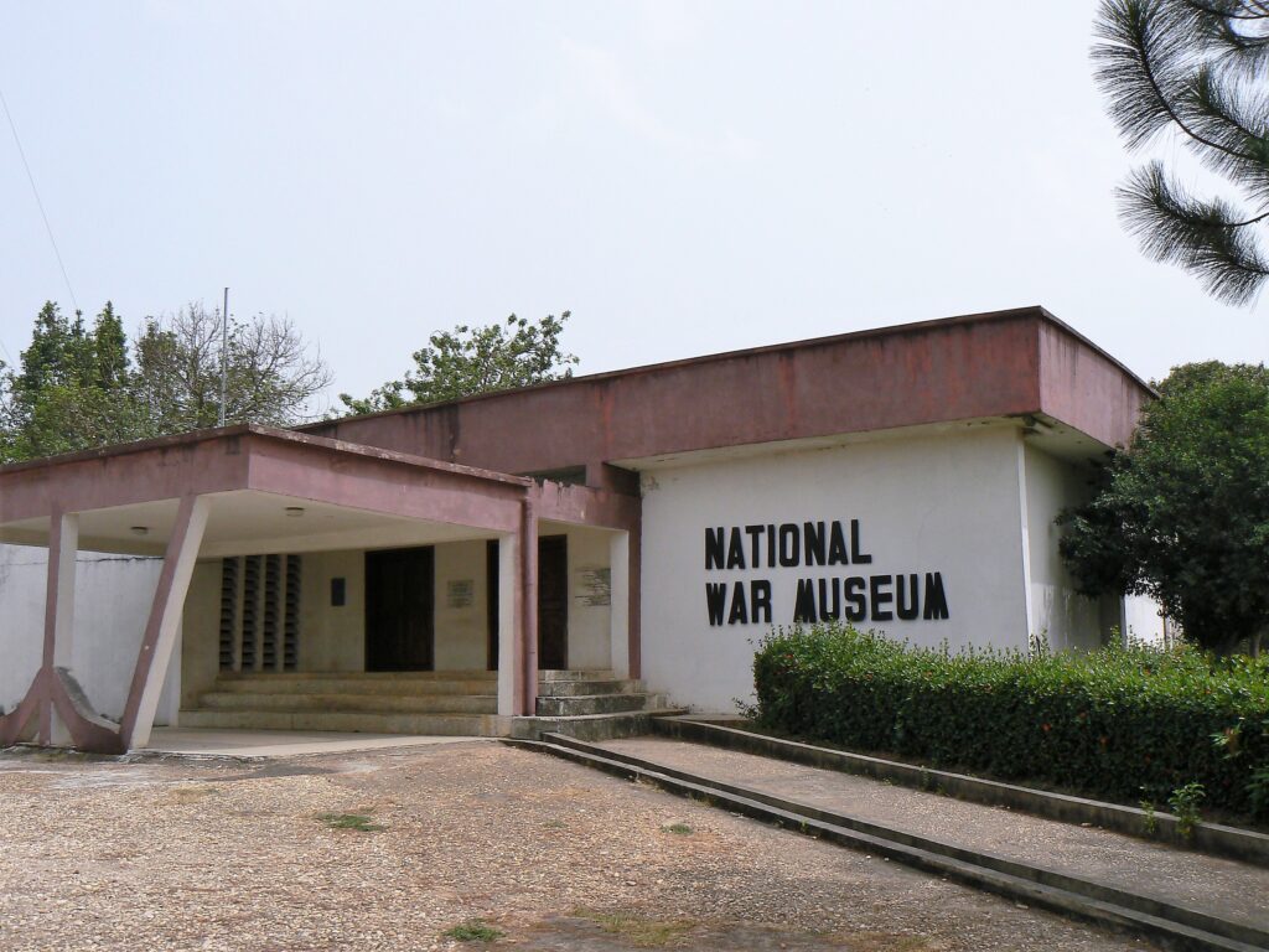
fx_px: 1320
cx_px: 634
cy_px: 476
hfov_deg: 51.4
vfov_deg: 39.7
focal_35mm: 36
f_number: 8
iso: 80
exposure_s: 1/400
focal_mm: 6
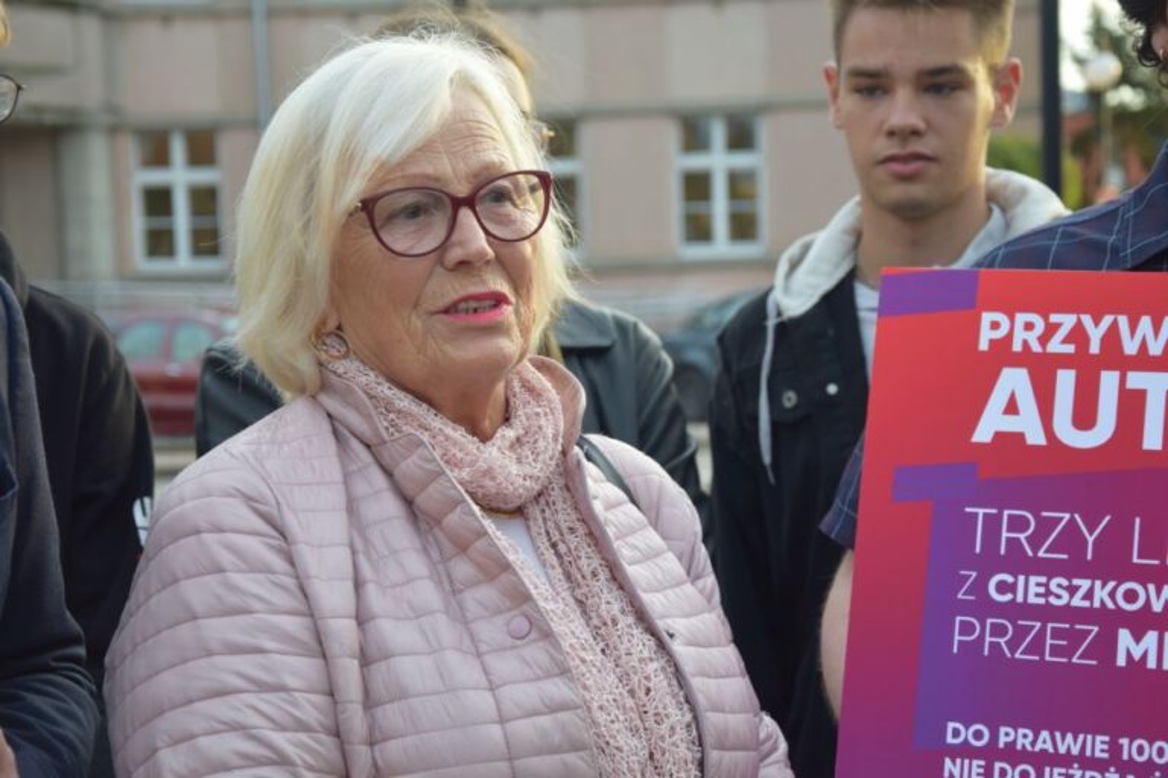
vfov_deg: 13.8
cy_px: 389
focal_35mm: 99
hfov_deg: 20.6
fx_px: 3212
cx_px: 584
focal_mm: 66
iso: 400
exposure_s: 1/125
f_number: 5.6
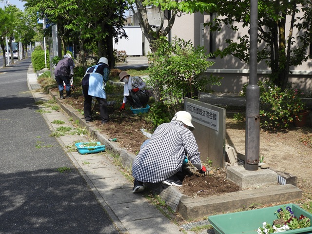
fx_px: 496
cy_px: 117
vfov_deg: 26.6
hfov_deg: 34.9
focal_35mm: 55
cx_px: 156
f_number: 4
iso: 100
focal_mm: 9.9
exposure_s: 1/800
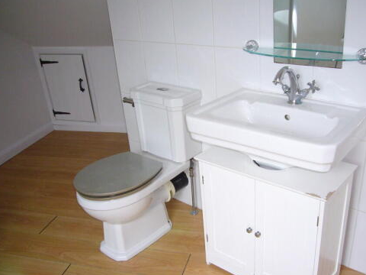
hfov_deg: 53.9
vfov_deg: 41.7
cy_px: 157
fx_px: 359
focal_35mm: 34
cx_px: 202
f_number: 2.8
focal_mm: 4.6
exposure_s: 1/30
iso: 160
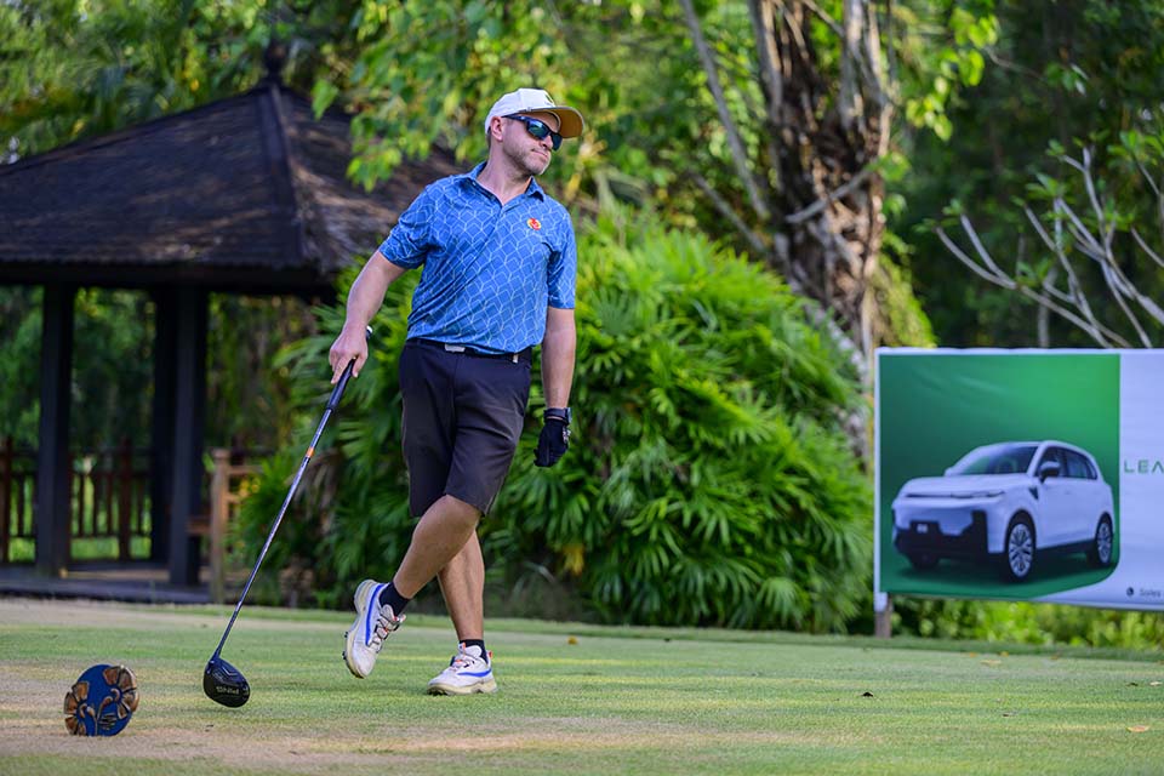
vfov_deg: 11.9
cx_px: 582
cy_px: 388
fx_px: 3718
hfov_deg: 17.8
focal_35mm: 115
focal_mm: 115
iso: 800
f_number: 2.8
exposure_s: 1/4000
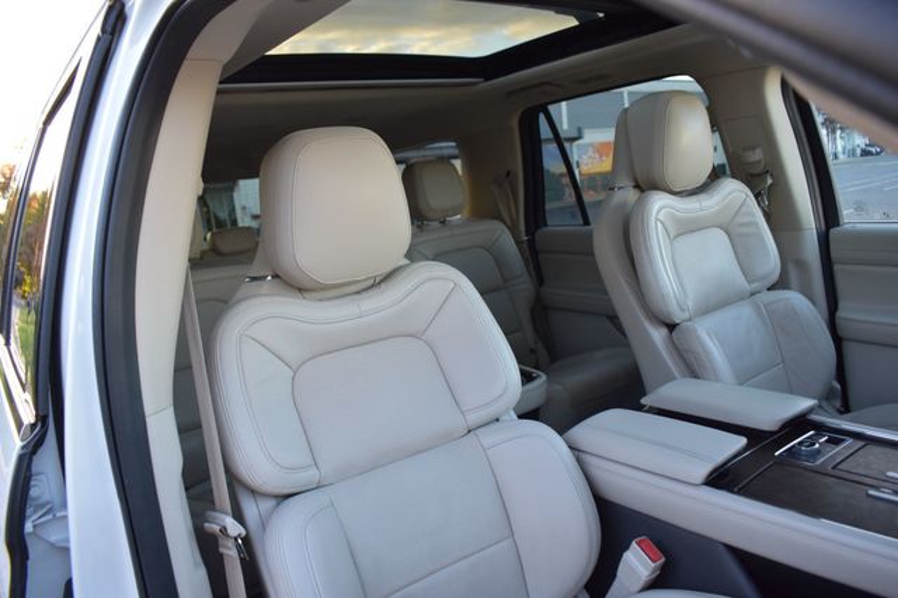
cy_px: 299
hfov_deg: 67.4
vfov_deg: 47.9
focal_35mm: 27
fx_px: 673
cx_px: 449
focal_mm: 18
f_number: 4.5
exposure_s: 1/80
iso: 400
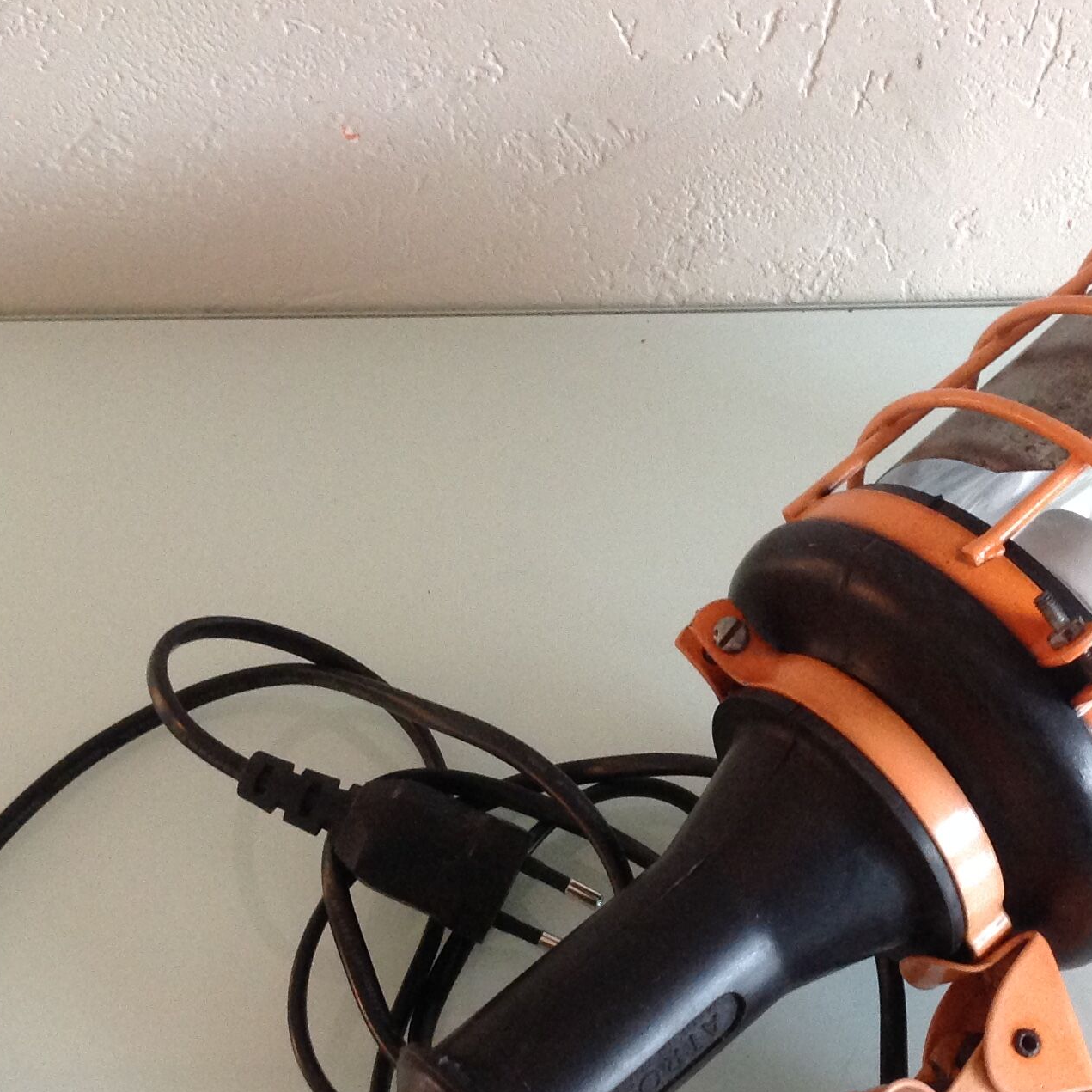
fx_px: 2248
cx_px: 785
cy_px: 689
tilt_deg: -54.8
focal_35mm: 63
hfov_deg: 27.0
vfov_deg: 27.2
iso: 200
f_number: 2.4
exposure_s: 1/17
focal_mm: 4.28
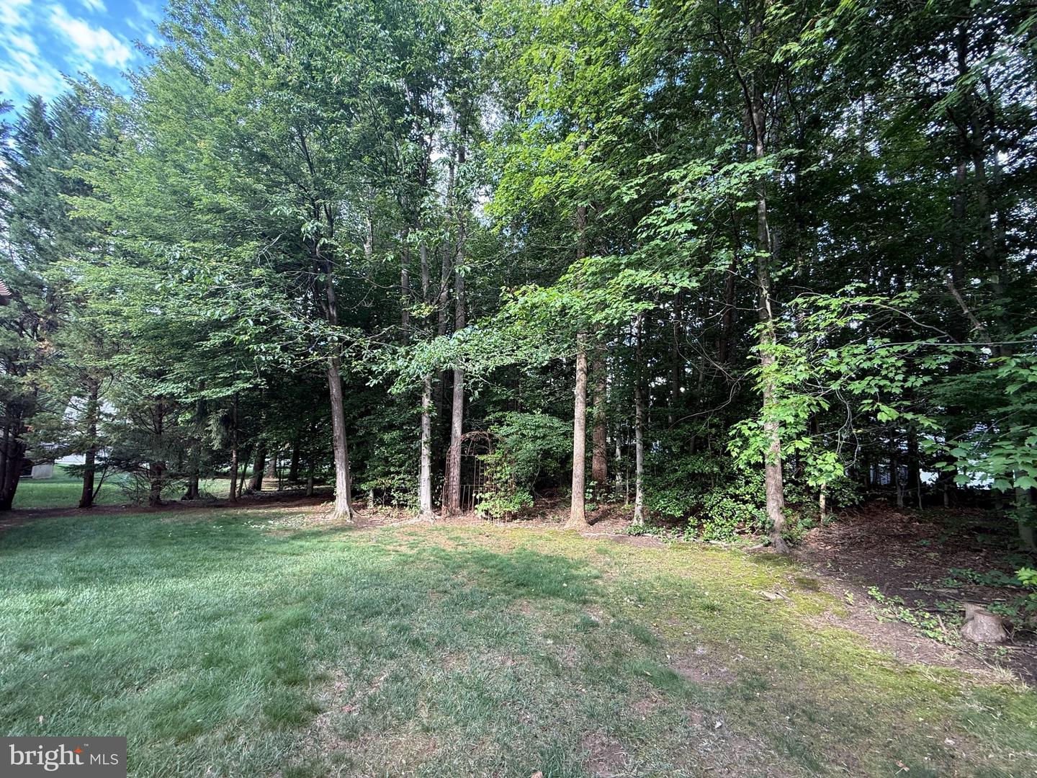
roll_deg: -1.0
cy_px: 389
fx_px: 419
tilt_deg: +6.5
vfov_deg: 85.7
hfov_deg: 102.1
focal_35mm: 14
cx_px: 518
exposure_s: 1/99
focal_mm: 2.22
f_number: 2.2
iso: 80
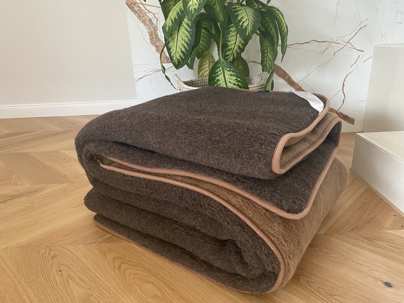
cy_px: 152
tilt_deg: -20.0
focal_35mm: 26
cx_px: 202
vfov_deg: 53.1
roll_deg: +1.2
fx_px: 303
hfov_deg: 67.3
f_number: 1.8
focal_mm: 4.25
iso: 500
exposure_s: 1/57
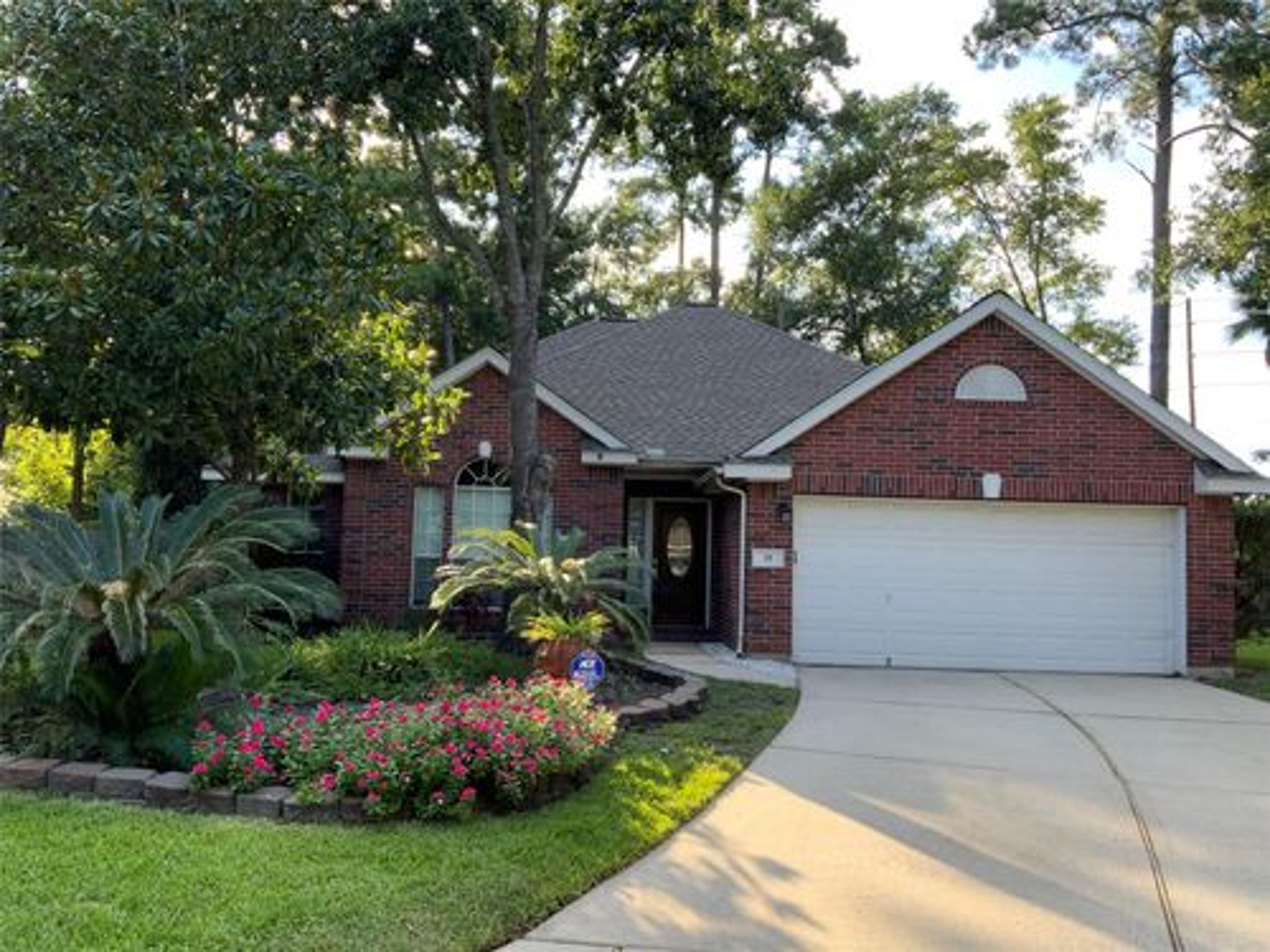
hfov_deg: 61.7
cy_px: 476
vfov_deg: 48.2
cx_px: 635
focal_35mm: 29
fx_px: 1064
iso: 16
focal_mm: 3
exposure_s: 1/187
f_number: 1.8
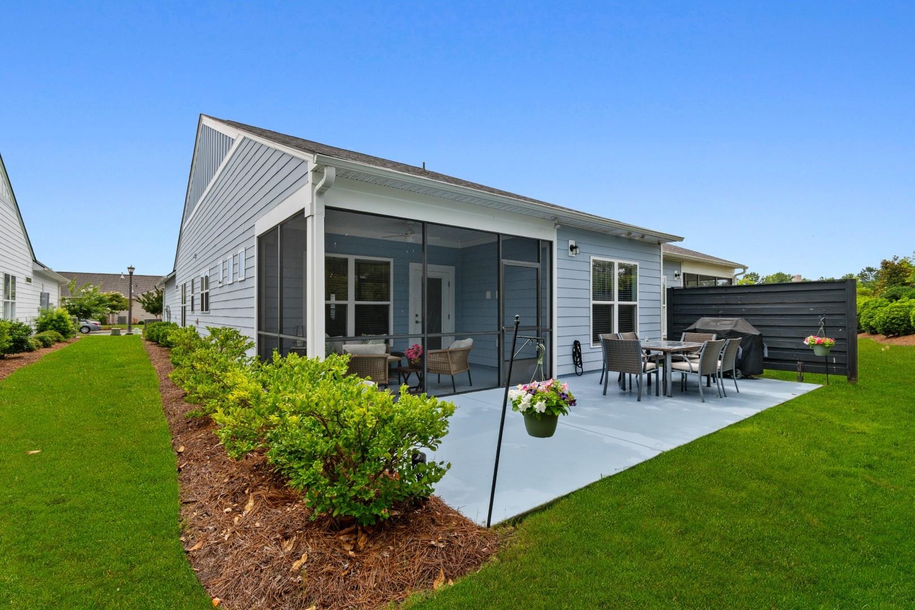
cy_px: 305
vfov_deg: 77.3
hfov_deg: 100.4
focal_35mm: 15
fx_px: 381
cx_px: 458
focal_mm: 10
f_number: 8
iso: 100
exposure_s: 1/250
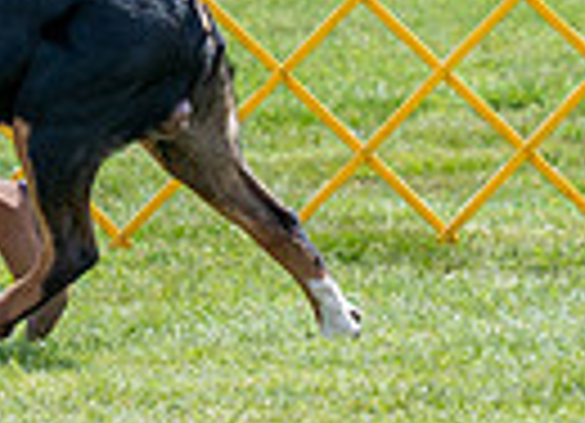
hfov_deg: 3.5
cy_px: -367
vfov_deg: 2.5
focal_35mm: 577
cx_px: -169
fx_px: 9627
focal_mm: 103
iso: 400
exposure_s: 1/1600
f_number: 5
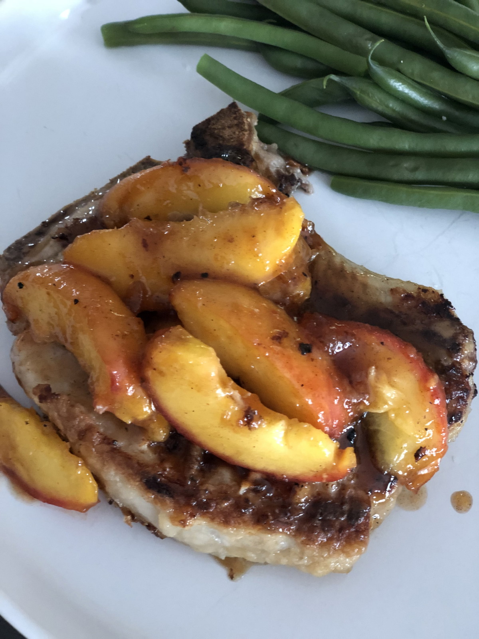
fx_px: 959
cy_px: 320
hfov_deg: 28.0
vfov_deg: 36.8
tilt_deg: -65.3
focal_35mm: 52
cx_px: 240
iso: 160
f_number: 2.4
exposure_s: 1/9
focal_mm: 6
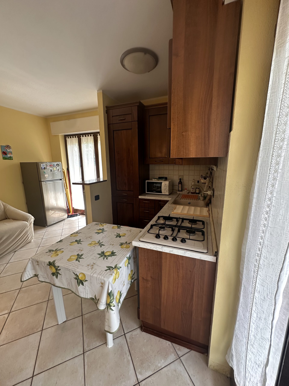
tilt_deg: -11.1
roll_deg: +0.5
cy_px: 193
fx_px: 156
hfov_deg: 85.7
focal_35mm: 14
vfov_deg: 102.1
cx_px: 144
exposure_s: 1/99
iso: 160
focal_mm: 2.22
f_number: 2.2
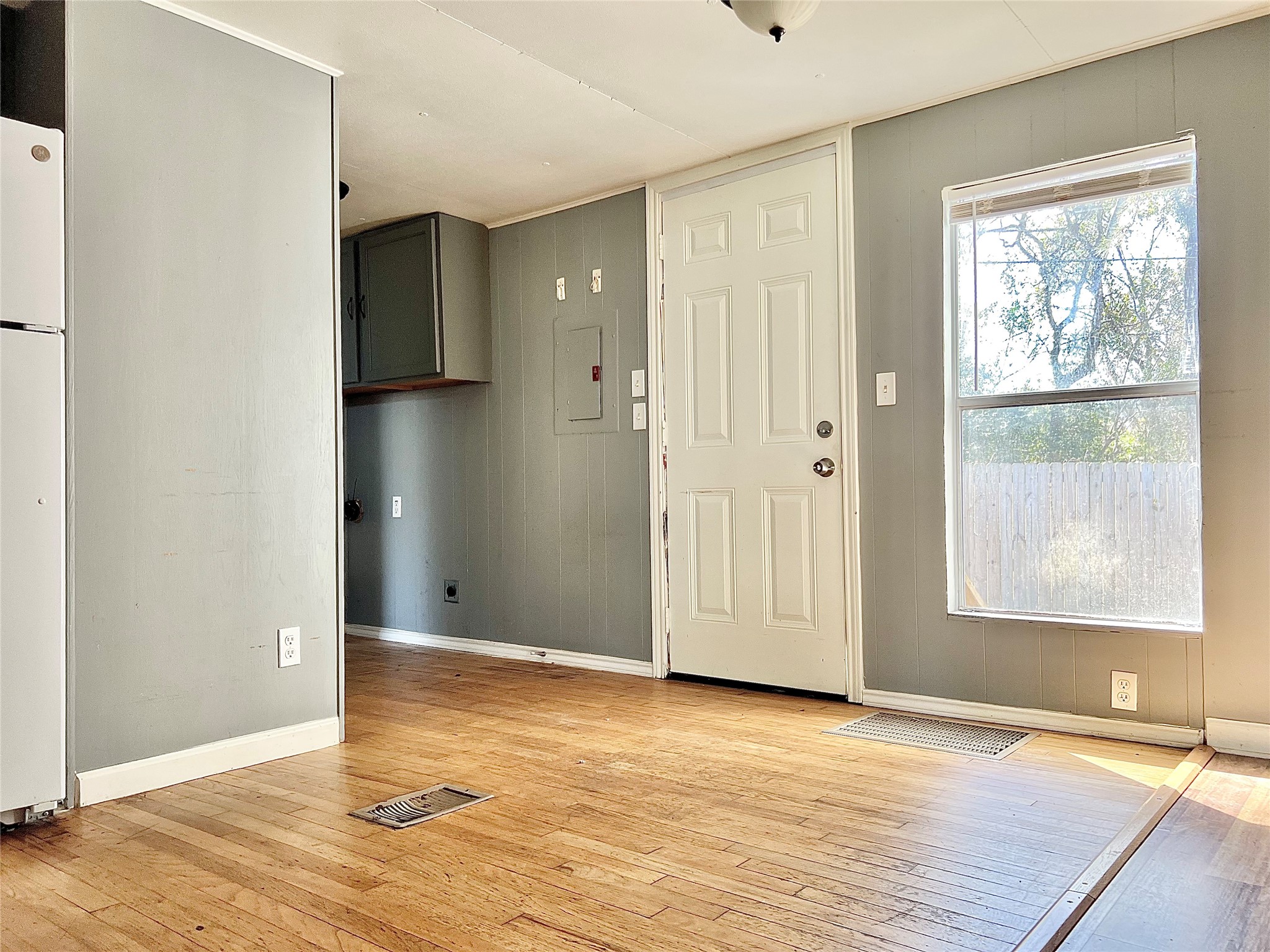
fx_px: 954
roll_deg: +0.6
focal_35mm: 26
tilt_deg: -0.2
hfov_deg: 67.3
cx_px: 635
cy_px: 476
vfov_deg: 53.1
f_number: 1.5
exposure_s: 1/113
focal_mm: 5.7
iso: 125
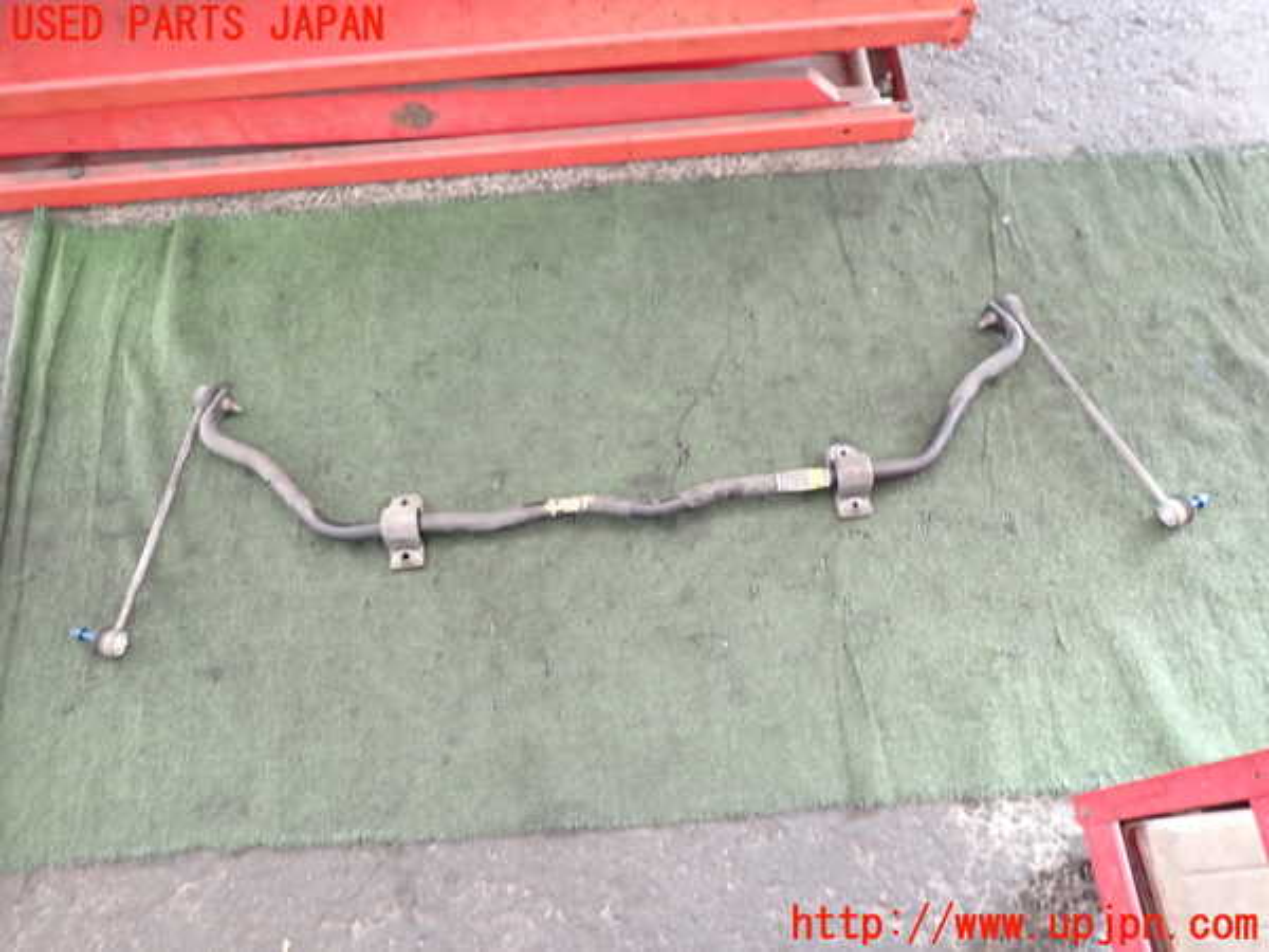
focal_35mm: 25
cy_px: 476
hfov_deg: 69.4
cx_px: 634
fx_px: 916
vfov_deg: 54.9
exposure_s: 1/30
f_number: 2
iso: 400
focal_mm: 4.5
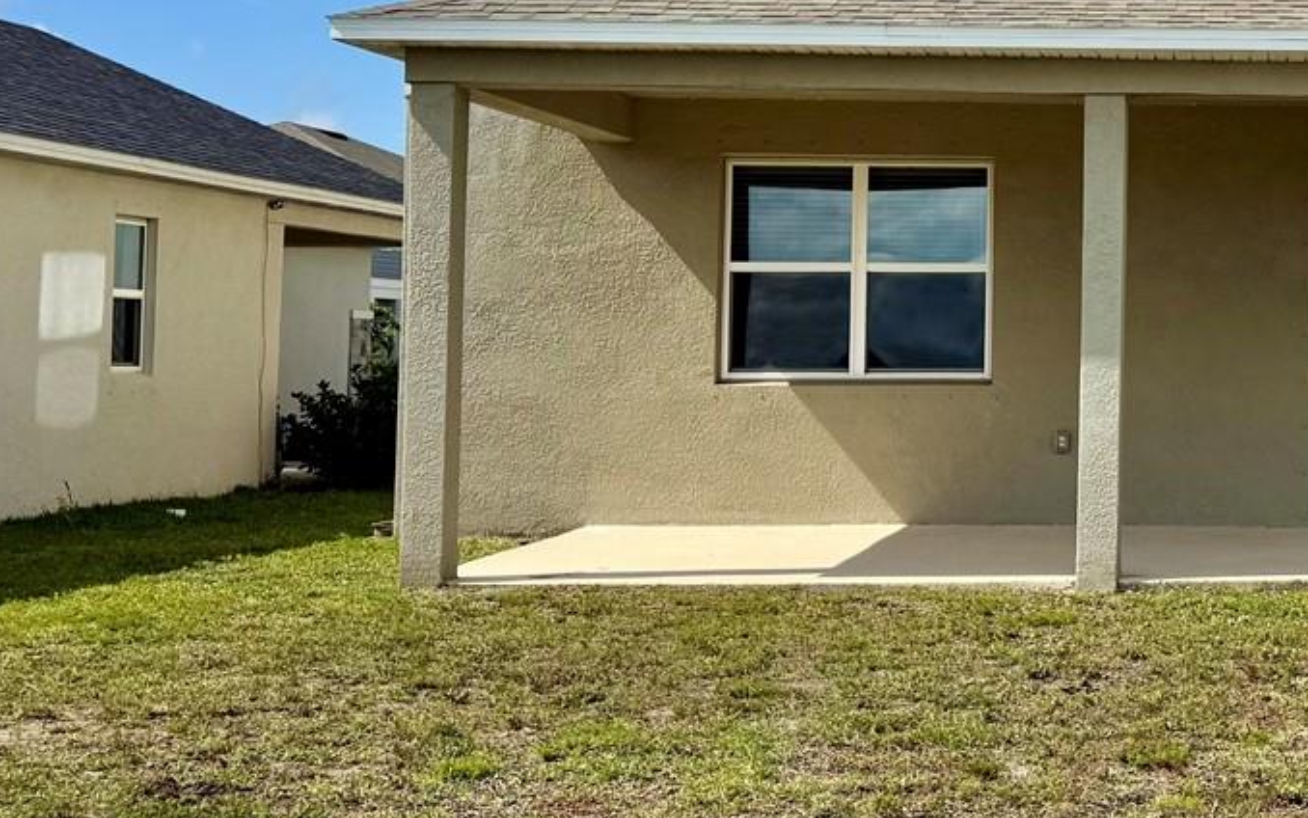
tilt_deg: +4.3
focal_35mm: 60
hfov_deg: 31.1
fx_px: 2139
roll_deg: -0.7
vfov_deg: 21.5
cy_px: 260
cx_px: 1350
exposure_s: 1/5714
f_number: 1.78
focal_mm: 6.76
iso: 80
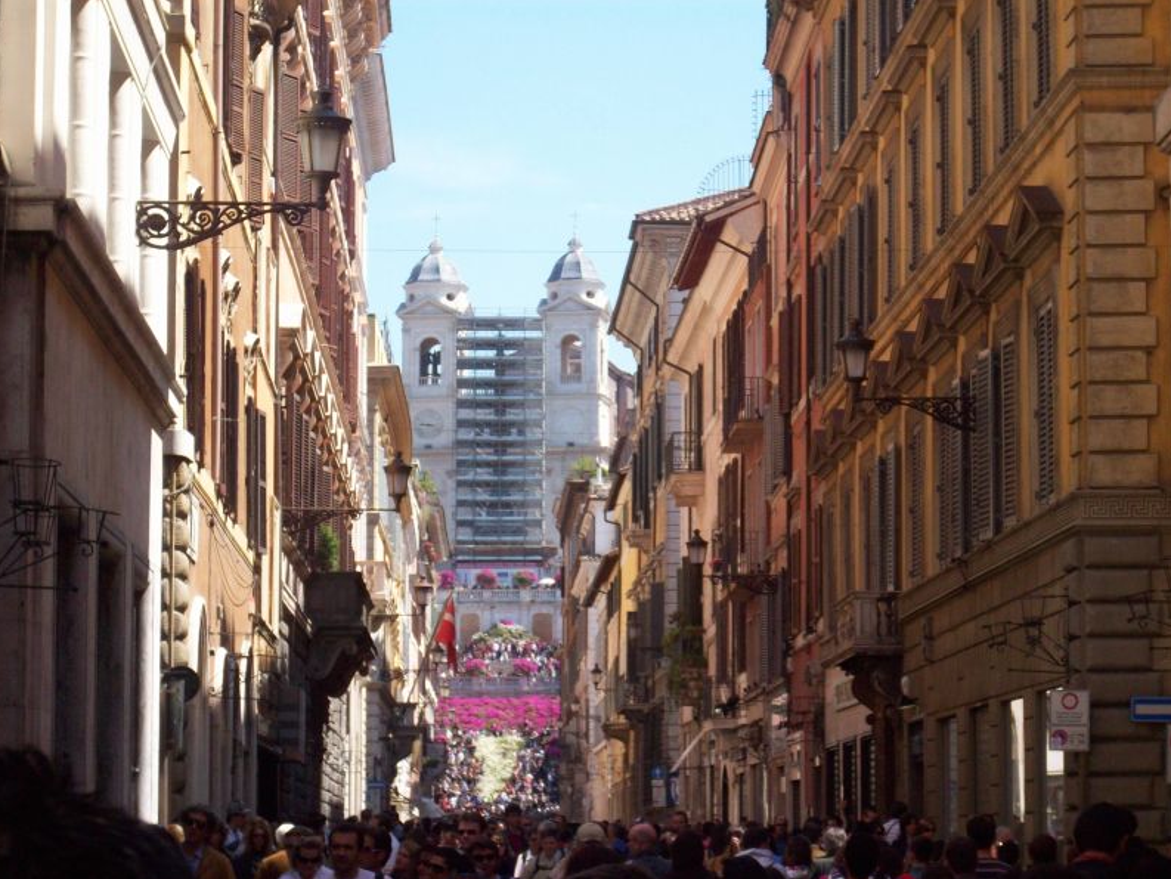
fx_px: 3789
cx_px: 585
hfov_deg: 17.6
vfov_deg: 13.2
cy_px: 440
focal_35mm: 112
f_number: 5.2
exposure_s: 1/252
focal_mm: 18.6
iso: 80
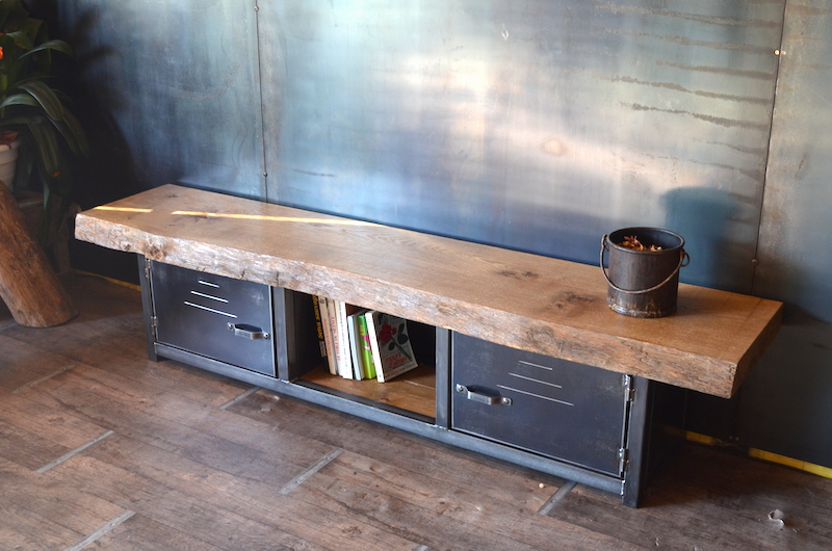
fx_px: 1038
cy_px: 276
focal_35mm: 45
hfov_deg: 43.7
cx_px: 416
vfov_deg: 29.7
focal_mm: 30
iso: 800
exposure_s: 1/20
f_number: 7.1
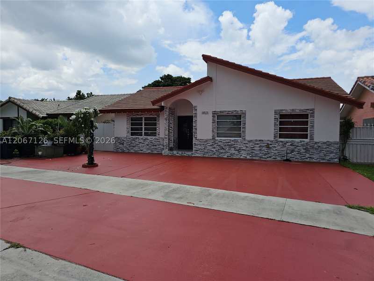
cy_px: 140
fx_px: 248
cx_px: 187
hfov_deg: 73.9
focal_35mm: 23
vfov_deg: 58.9
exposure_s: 1/902
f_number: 1.7
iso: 10
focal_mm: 6.3
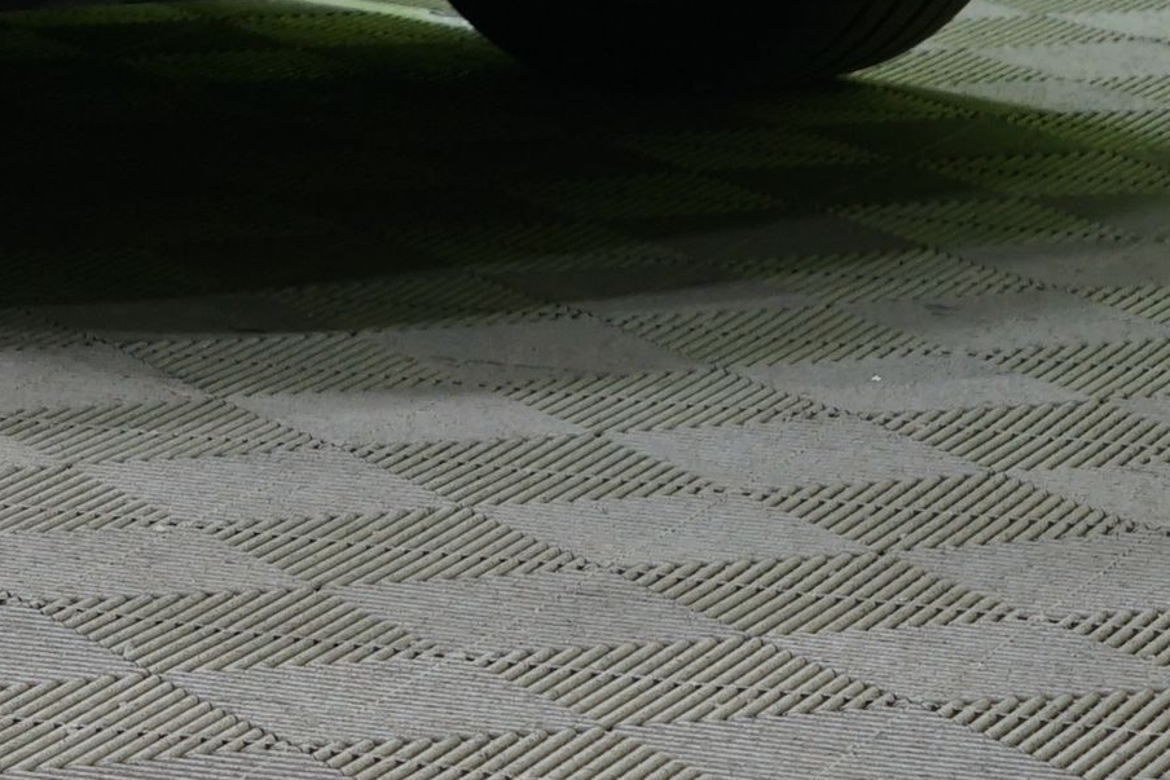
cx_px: -474
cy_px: -883
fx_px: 7216
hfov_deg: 9.1
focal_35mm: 222
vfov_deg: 6.0
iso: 800
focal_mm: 51
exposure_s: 1/20
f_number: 5.6
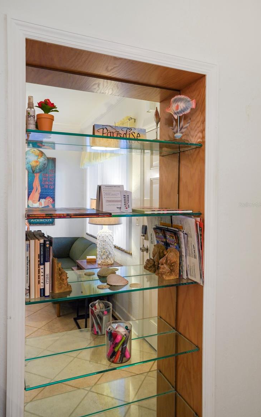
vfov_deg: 72.5
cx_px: 121
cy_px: 205
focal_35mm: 25
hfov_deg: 49.2
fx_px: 284
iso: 320
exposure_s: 1/6
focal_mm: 24
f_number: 9
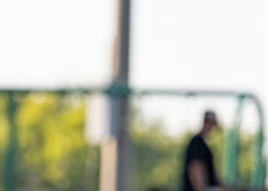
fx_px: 6534
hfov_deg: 2.3
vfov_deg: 1.7
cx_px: -265
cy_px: 200
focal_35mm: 858
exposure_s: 1/2500
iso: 250
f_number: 2.8
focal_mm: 129
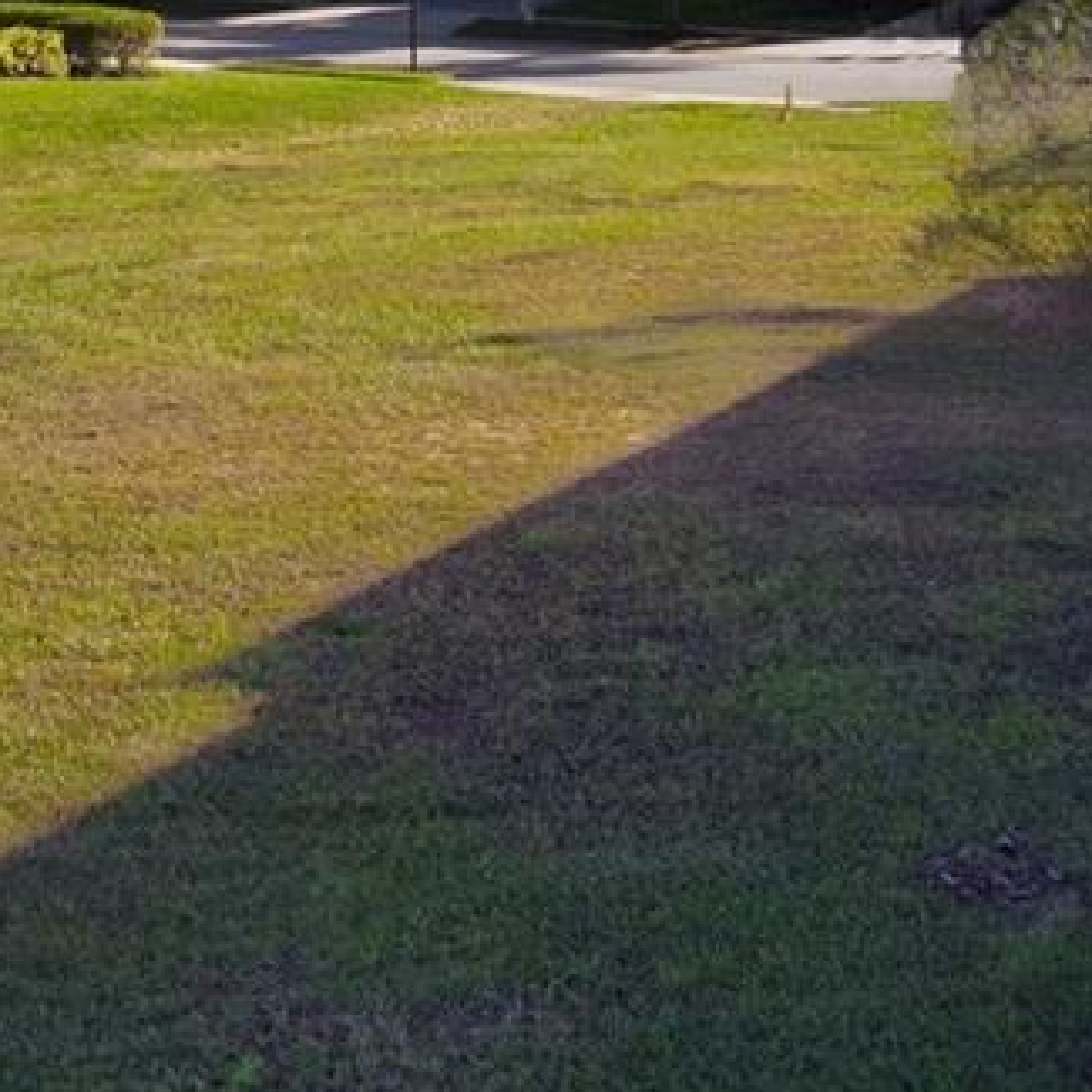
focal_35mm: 92
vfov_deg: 18.0
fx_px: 3284
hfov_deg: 18.8
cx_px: 306
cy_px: -205
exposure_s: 1/80
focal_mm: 8.4
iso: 100
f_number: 2.8
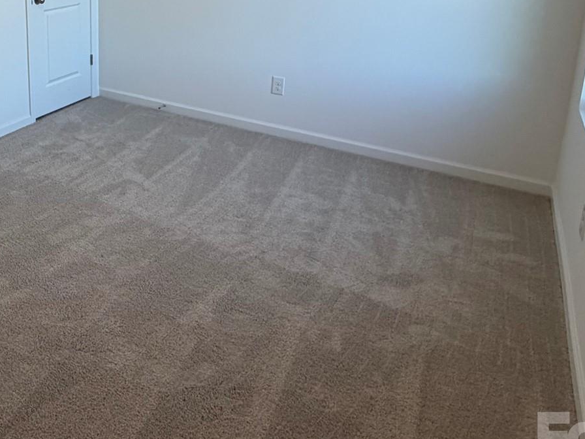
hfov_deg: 51.3
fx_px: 541
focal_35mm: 32
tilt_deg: -11.2
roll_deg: +1.2
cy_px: 39
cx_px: 77
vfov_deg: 40.6
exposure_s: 1/120
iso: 160
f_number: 2.2
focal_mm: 2.22
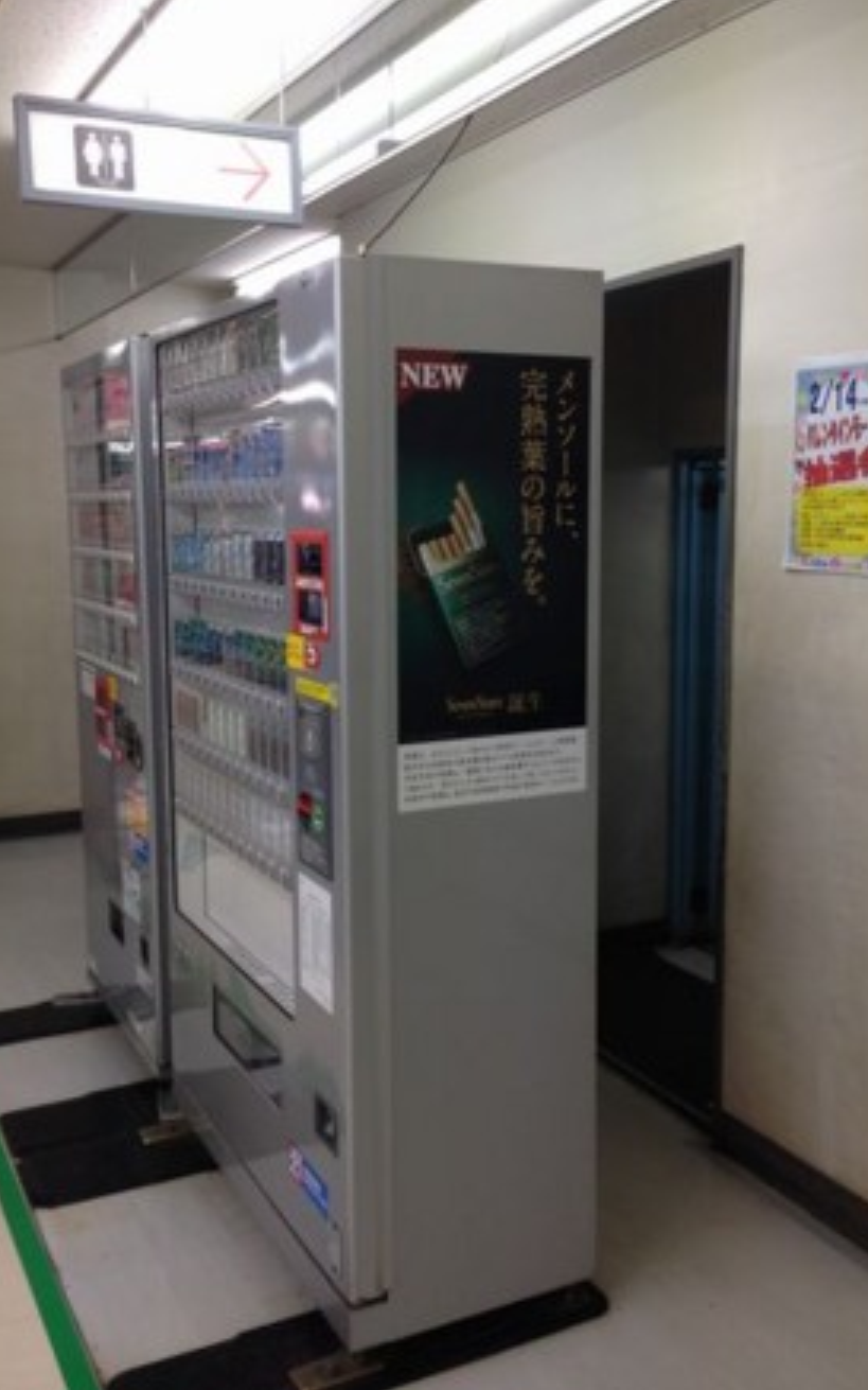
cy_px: 678
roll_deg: -0.1
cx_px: 407
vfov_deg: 54.0
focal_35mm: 36
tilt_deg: -4.4
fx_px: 1363
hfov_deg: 35.3
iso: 50
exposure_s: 1/40
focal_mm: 4.12
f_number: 2.4
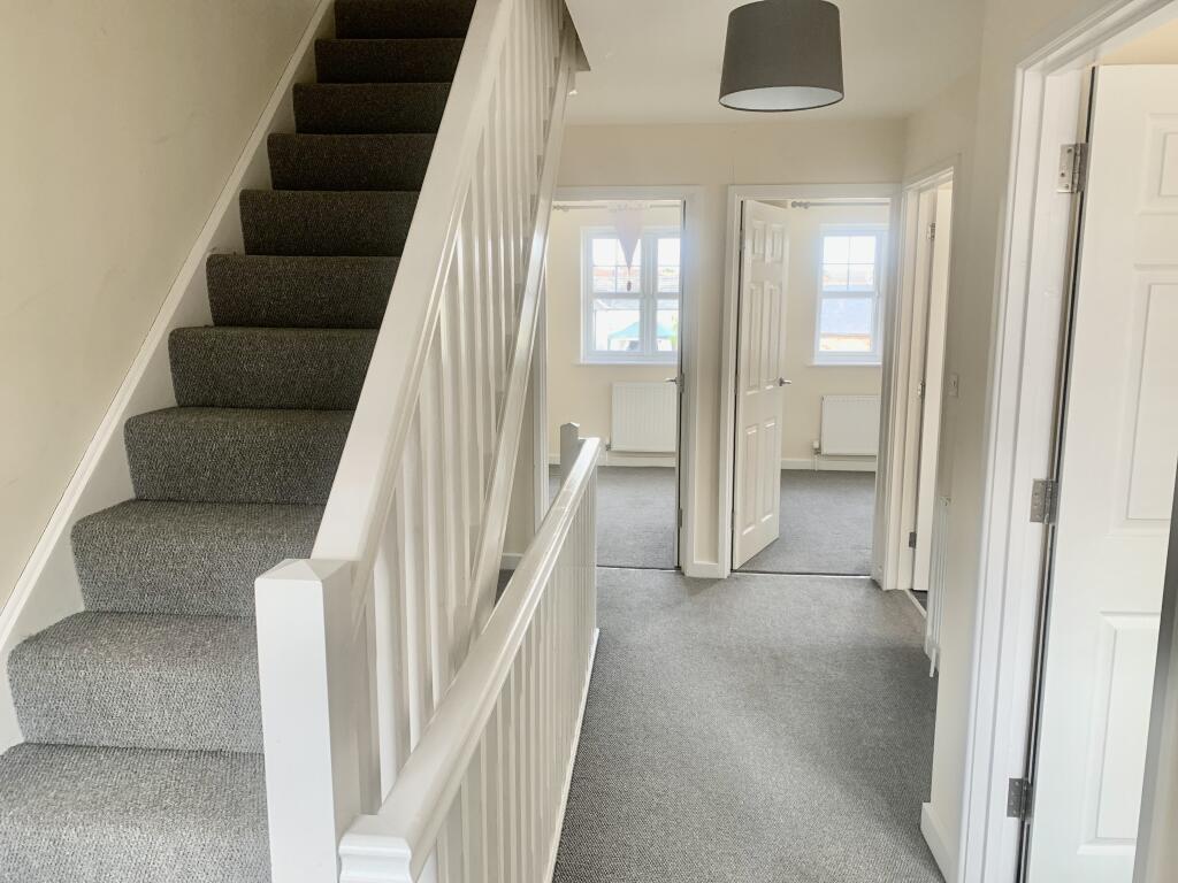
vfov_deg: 53.1
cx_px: 589
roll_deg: +0.2
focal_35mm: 26
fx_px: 885
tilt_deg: -9.6
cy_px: 442
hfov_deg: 67.3
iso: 100
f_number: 1.8
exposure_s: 1/111
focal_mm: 4.25
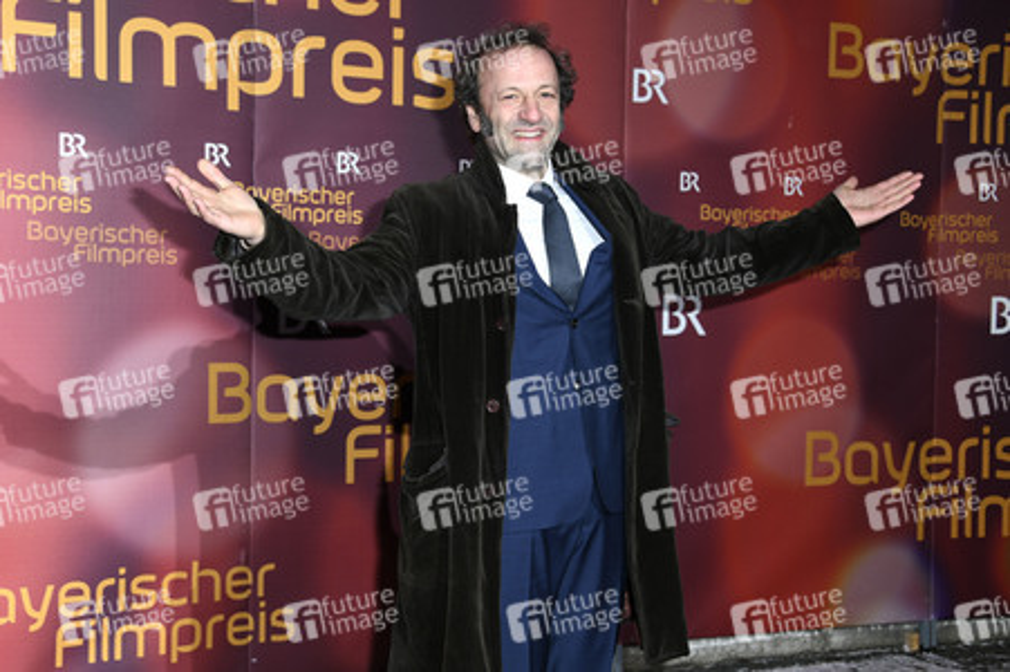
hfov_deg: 43.6
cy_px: 336
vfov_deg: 29.8
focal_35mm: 45
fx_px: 1262
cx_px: 505
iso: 500
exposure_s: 1/160
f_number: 6.3
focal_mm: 45
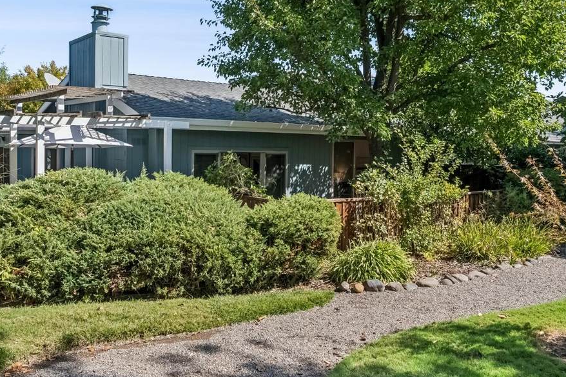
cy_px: 160
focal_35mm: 35
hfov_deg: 54.3
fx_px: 550
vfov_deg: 37.8
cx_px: 252
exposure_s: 1/320
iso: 640
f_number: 11
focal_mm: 24
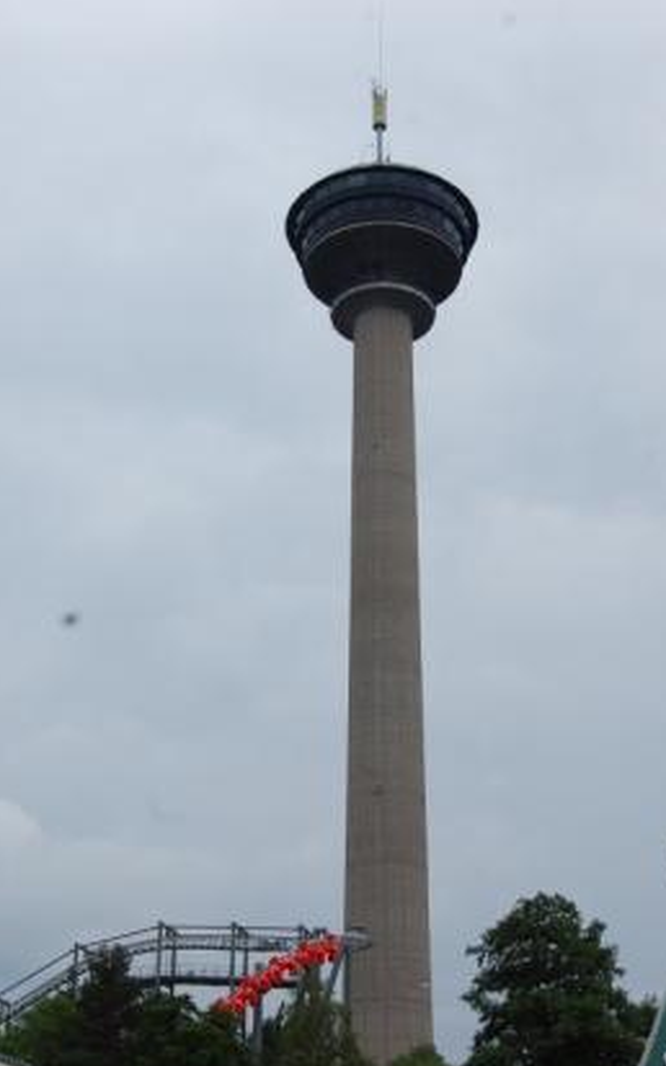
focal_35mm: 53
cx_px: 364
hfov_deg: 24.4
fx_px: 1540
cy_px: 558
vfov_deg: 38.2
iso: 200
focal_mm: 32
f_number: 9
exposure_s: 1/320
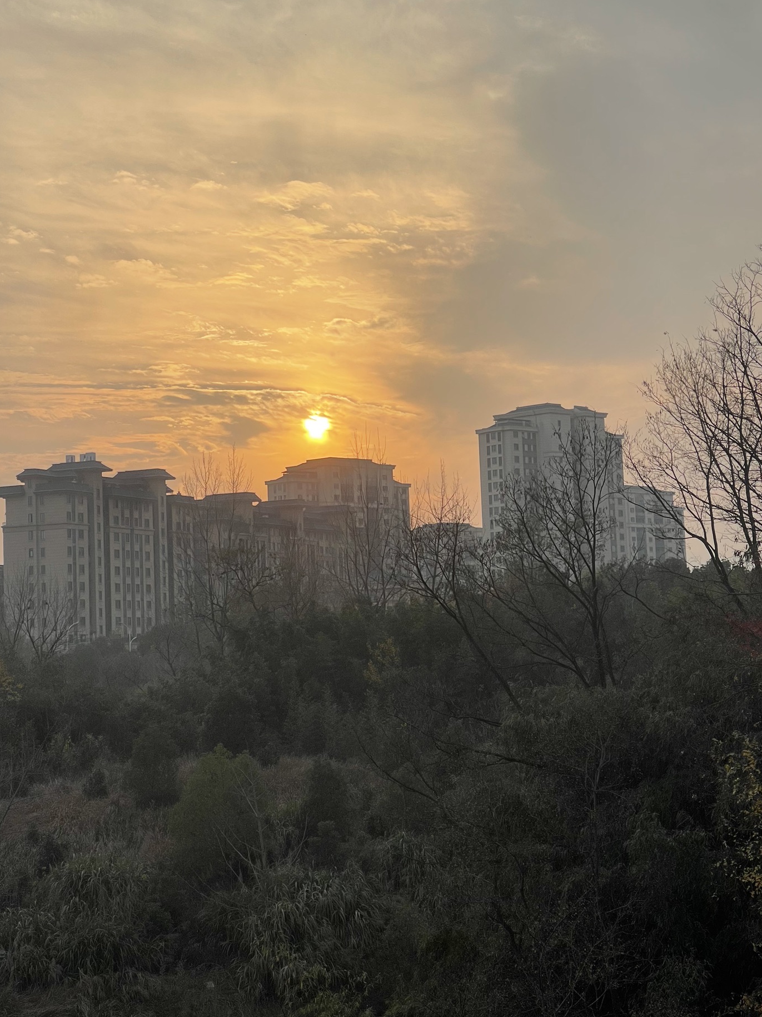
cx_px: 352
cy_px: 465
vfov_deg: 27.8
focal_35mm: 70
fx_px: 2055
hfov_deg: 21.0
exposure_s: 1/803
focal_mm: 7.5
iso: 20
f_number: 2.2
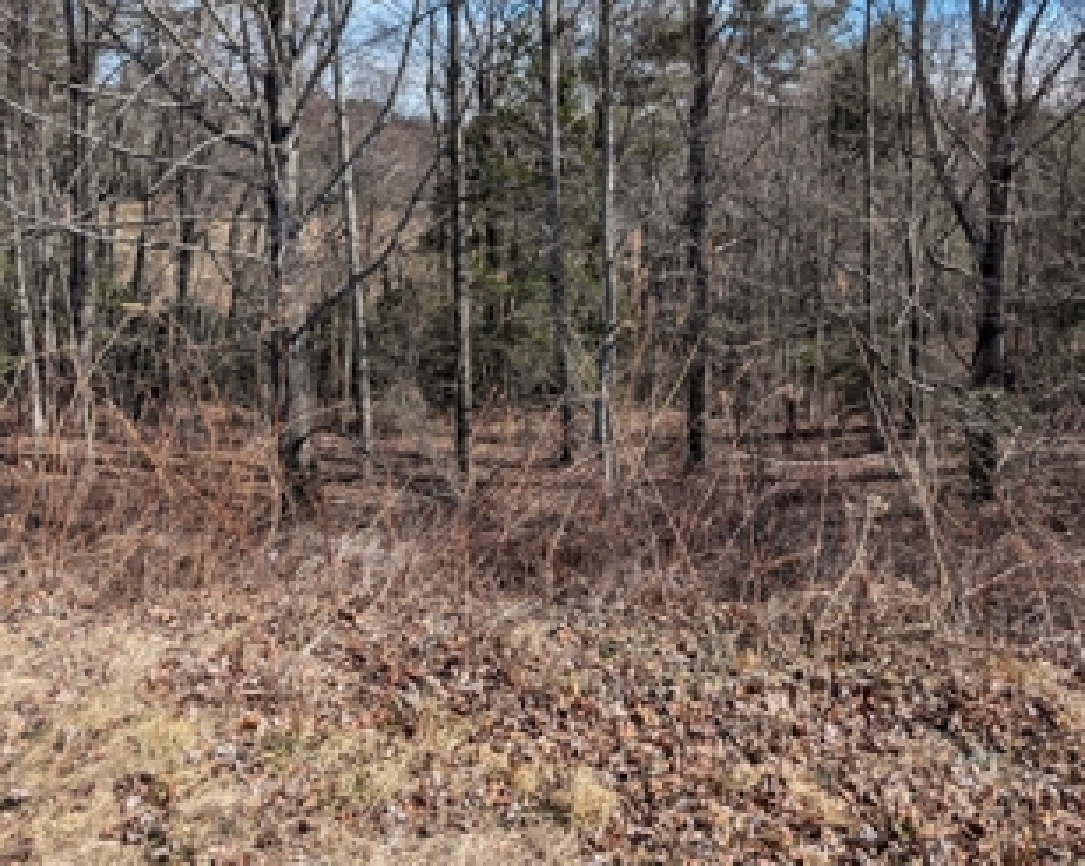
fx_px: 866
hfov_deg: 64.0
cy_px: 183
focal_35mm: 27
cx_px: 583
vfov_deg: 50.2
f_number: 2.2
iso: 46
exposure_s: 1/923
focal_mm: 2.35
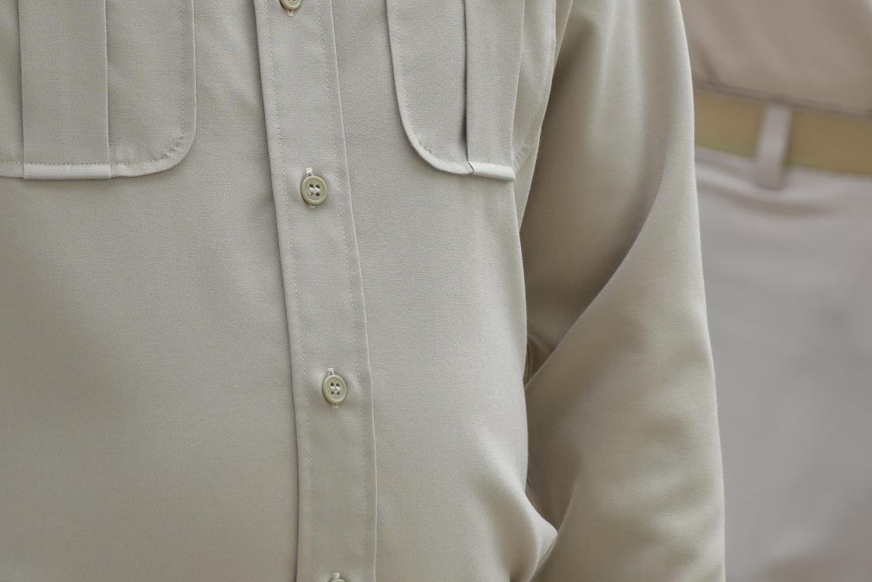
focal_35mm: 449
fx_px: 10878
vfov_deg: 3.1
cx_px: -76
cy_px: -276
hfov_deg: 4.6
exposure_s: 1/100
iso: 100
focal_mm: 120
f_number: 4
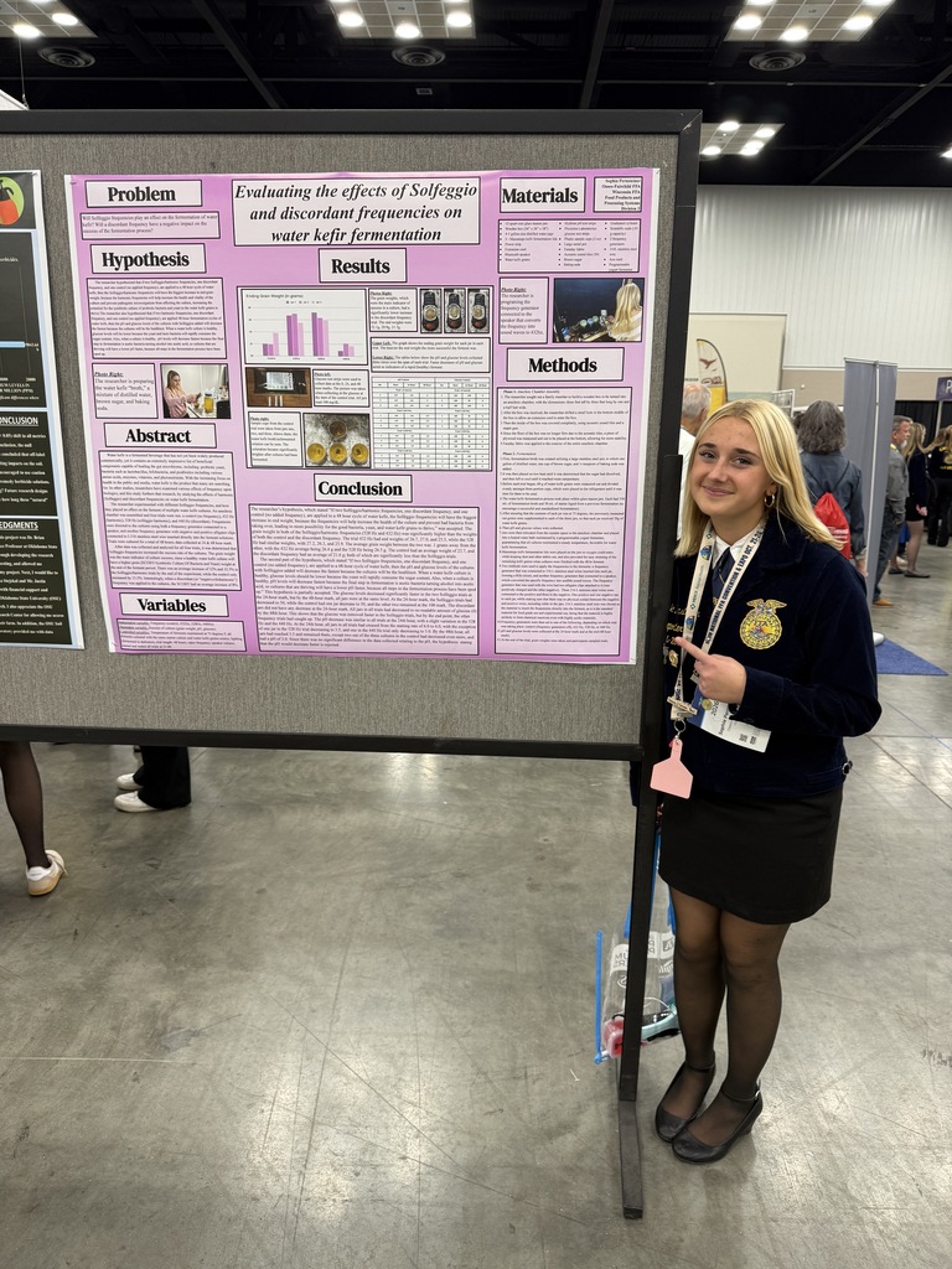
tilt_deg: -12.1
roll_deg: -1.5
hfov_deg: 56.8
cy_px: 634
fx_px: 880
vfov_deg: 71.6
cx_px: 476
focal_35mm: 24
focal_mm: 6.76
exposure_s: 1/121
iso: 100
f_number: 1.78
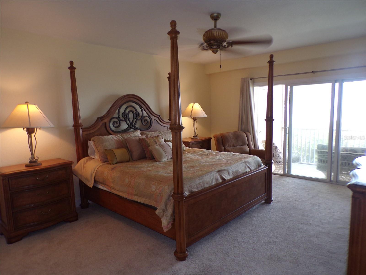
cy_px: 138
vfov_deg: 56.8
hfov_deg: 71.6
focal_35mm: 24
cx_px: 183
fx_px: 254
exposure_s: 1/34
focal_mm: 4.3
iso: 132
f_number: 3
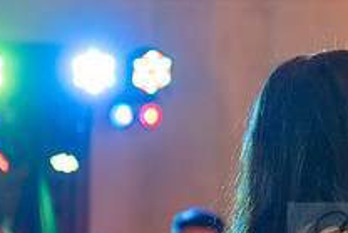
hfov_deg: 9.4
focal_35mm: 215
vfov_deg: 6.4
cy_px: 209
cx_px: 433
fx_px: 2080
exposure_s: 1/125
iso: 800
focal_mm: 70
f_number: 2.8
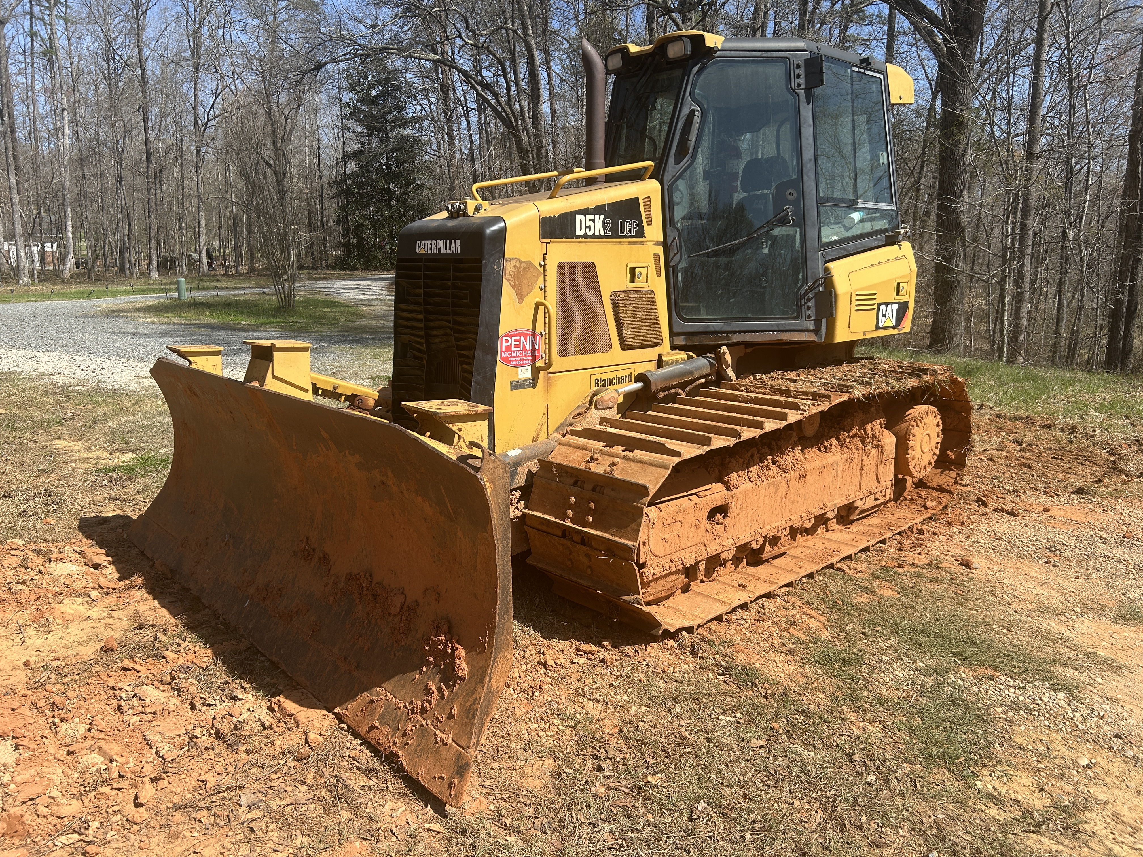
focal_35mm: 26
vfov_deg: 53.1
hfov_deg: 67.3
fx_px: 859
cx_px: 572
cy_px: 428
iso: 50
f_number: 1.5
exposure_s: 1/2915
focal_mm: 5.7
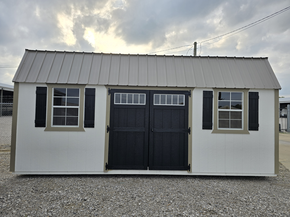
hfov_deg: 73.9
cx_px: 145
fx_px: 193
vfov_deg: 58.9
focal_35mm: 23
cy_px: 108
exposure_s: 1/643
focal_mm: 6.3
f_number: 1.7
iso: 12
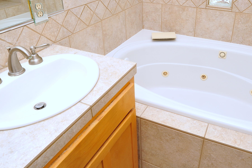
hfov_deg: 61.4
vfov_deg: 42.8
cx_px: 151
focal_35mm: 30
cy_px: 51
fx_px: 210
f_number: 13
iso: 640
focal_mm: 18
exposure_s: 1/40
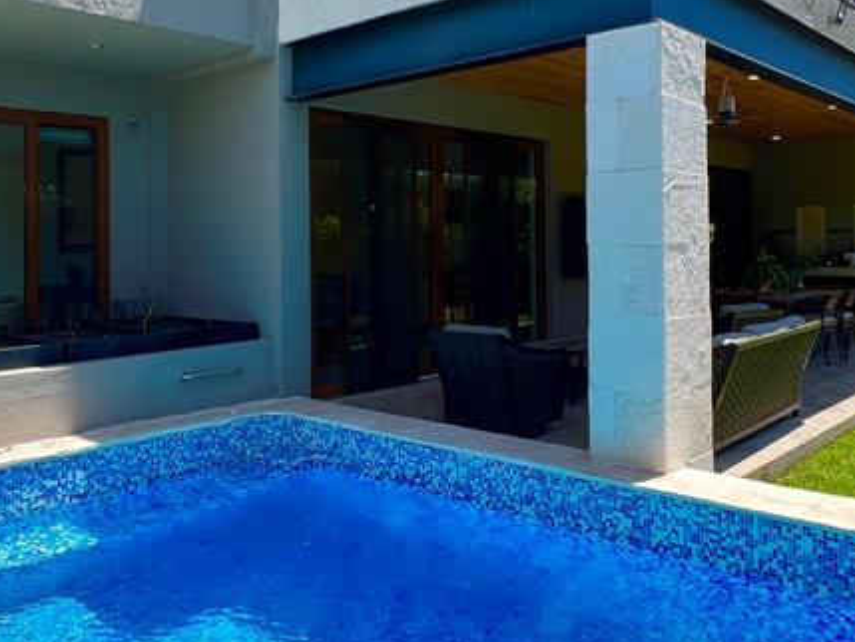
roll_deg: +0.8
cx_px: 470
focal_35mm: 31
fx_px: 766
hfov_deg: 58.2
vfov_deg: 45.1
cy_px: 239
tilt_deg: +0.4
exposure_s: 1/564
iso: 32
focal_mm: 1.57
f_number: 1.8
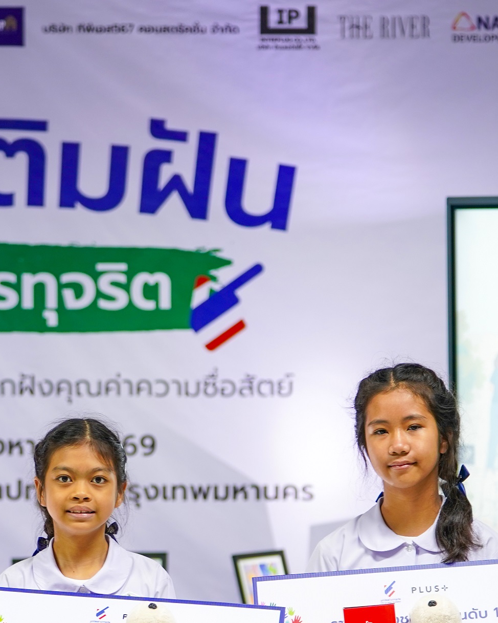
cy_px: 479
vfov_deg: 10.0
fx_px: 3536
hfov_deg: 8.0
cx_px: 92
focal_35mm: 192
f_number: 2.8
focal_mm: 83
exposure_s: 1/50
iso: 400
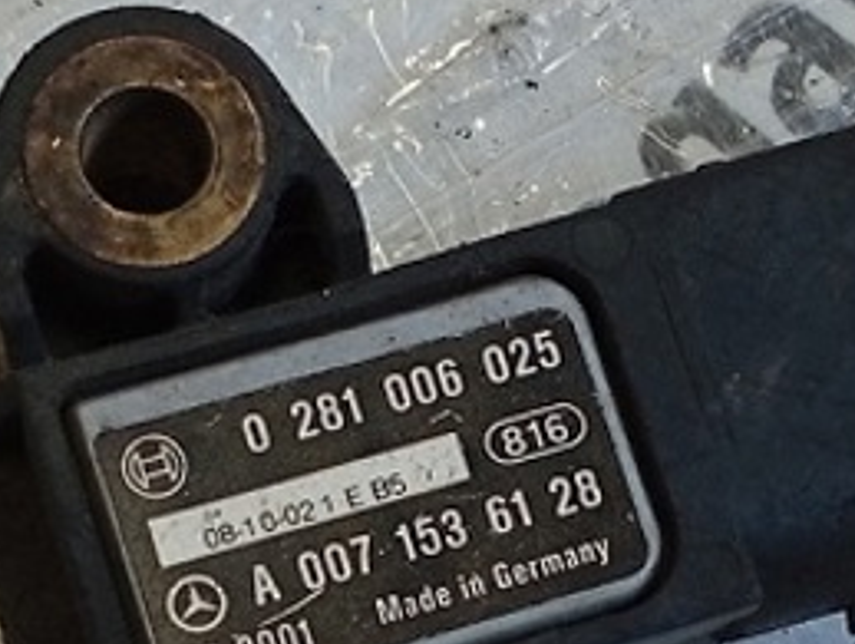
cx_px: 523
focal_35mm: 128
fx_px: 3166
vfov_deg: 11.5
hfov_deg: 15.4
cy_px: 674
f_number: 1.8
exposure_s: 1/50
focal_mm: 3.96
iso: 135
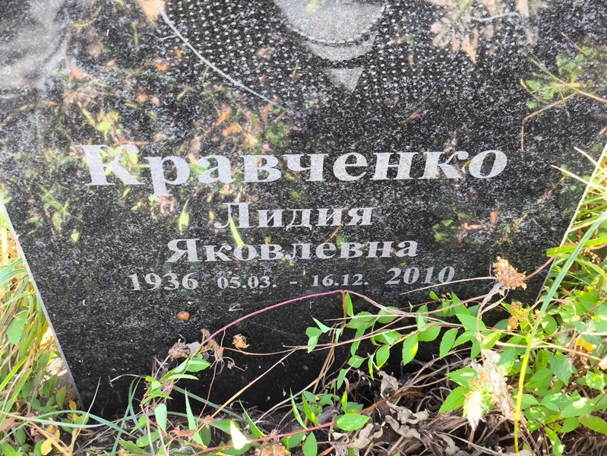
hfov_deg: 38.2
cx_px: 304
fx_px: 877
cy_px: 228
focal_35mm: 50
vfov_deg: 29.1
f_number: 1.7
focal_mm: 4.71
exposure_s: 1/100
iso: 100
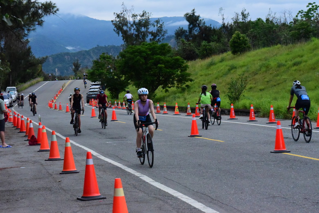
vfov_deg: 11.4
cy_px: 106
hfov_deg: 17.1
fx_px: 1064
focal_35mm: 120
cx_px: 160
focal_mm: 120
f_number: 13
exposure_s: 1/2500
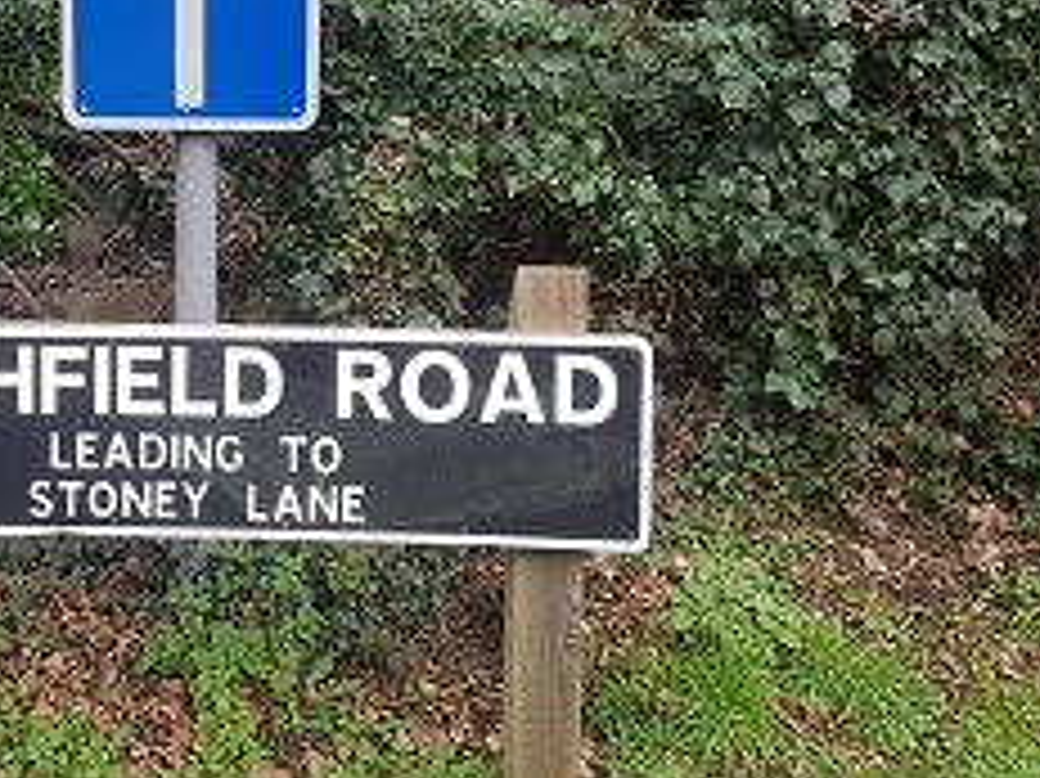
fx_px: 1351
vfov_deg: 31.0
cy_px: 112
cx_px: 207
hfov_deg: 40.4
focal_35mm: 45
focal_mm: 4.2
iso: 64
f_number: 1.7
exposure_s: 1/100
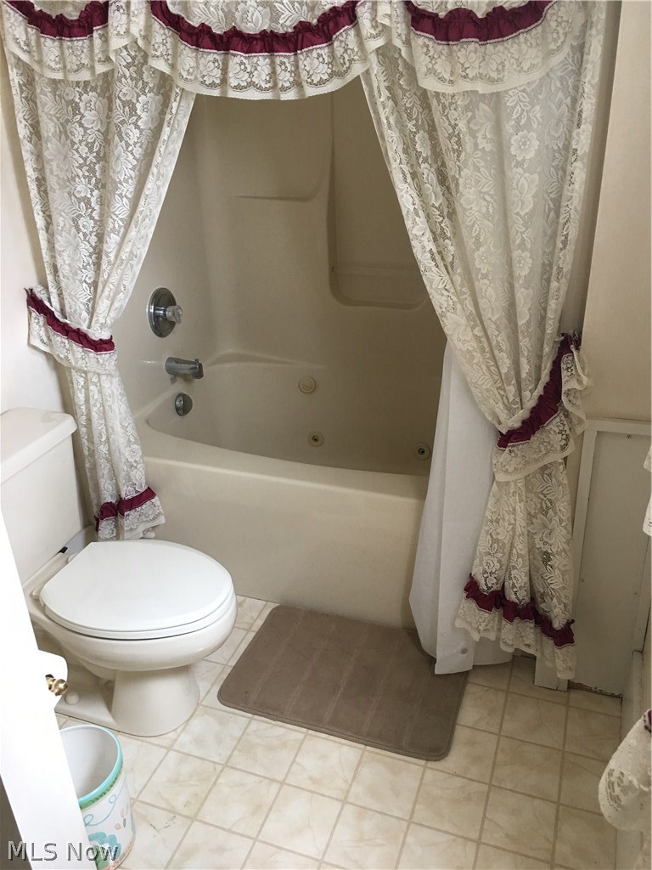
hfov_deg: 48.2
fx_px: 728
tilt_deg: -26.2
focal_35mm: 29
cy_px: 435
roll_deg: +2.7
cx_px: 326
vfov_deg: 61.7
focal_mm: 4.15
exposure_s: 1/15
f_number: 2.2
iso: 50
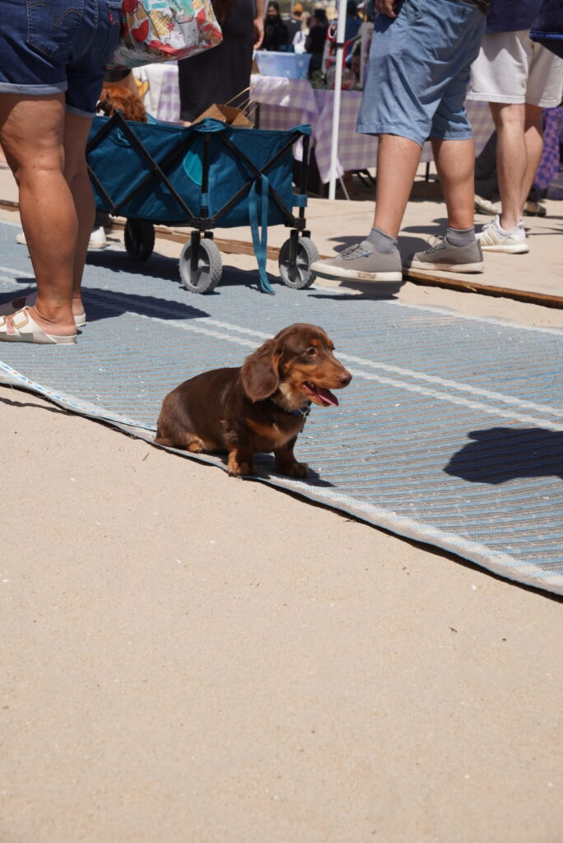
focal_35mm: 64
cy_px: 422
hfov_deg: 21.4
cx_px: 282
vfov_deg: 31.5
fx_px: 1493
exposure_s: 1/500
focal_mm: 42.5
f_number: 7.1
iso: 100
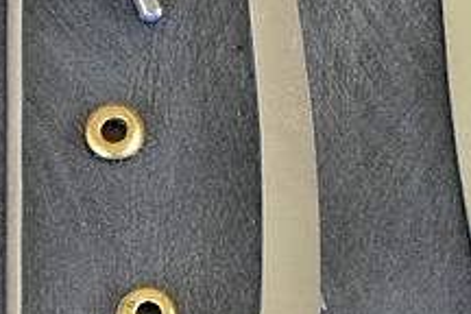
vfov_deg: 3.8
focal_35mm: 366
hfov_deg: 5.6
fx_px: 4788
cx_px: -7
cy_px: 267
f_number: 4.8
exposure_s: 1/80
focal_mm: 28.9
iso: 250
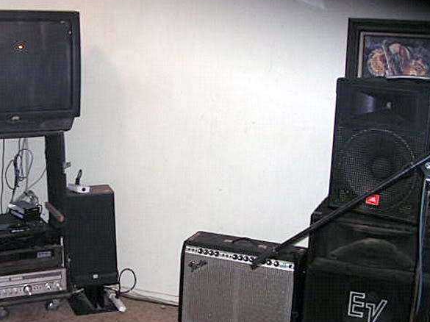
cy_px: 187
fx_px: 646
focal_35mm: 52
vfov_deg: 28.0
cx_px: 175
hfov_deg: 36.7
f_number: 2.8
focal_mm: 5.8
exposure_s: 1/60.1
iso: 154
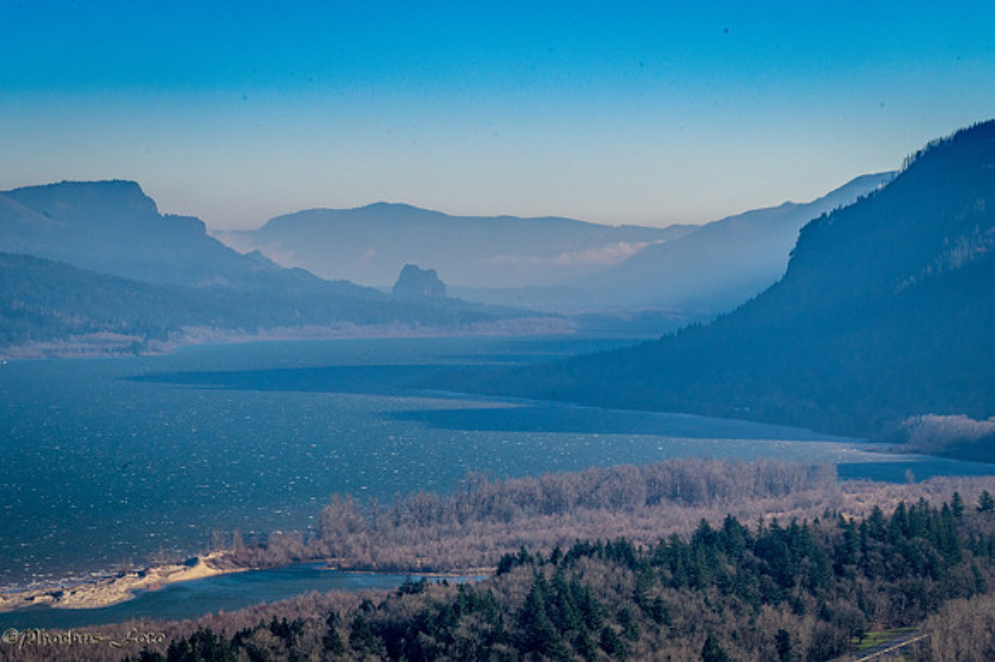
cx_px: 498
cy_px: 331
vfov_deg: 9.8
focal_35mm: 140
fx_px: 3867
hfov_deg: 14.7
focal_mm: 140
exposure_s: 1/640
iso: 800
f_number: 16
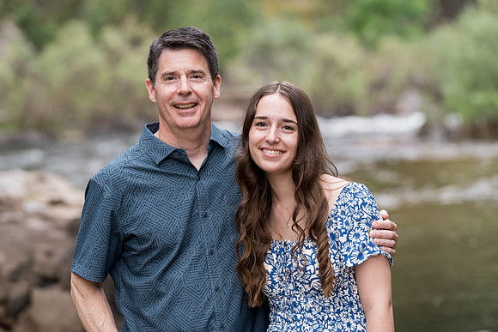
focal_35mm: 197
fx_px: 2726
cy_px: 166
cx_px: 249
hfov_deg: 10.4
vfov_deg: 7.0
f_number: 5
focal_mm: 197
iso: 3200
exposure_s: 1/160
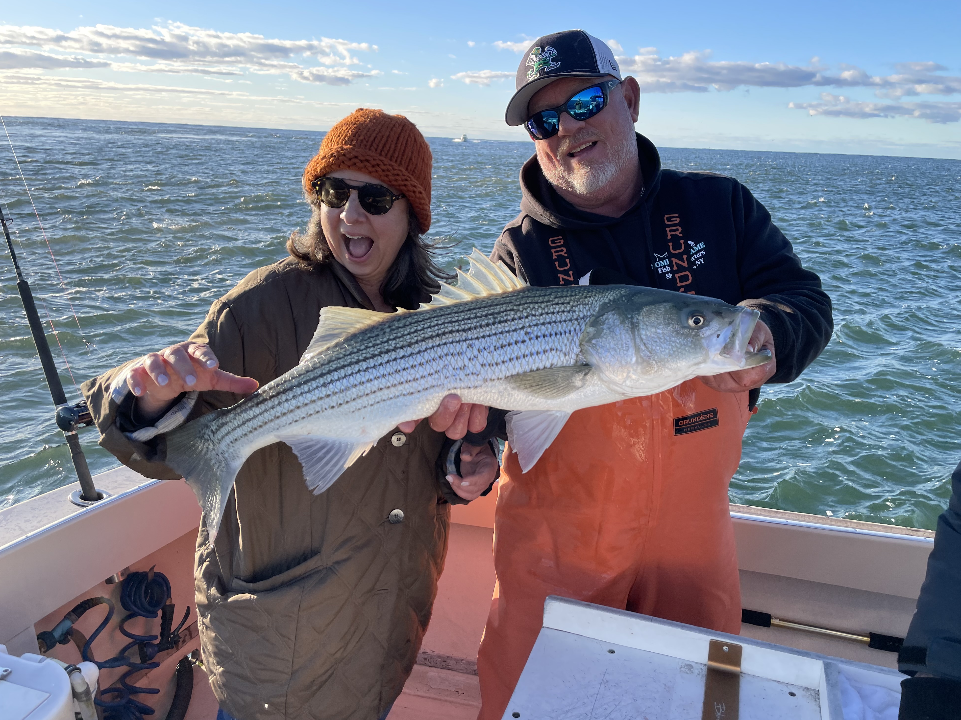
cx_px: 486
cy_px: 372
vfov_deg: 51.3
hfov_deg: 65.3
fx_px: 750
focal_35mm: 27
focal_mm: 4.2
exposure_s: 1/836
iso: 32
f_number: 1.6
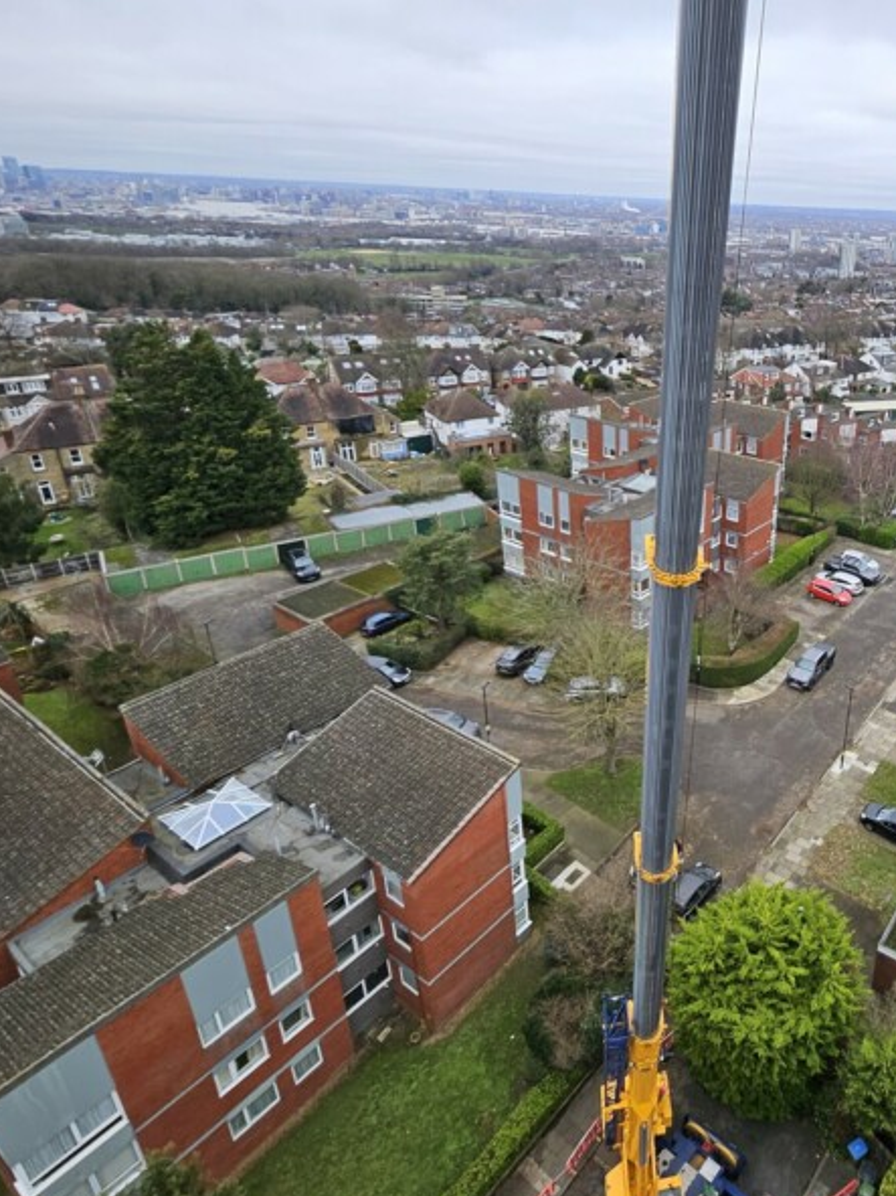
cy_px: 552
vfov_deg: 76.3
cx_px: 744
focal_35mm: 22
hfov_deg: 55.7
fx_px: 760
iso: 32
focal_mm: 1.74
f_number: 2.2
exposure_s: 1/100
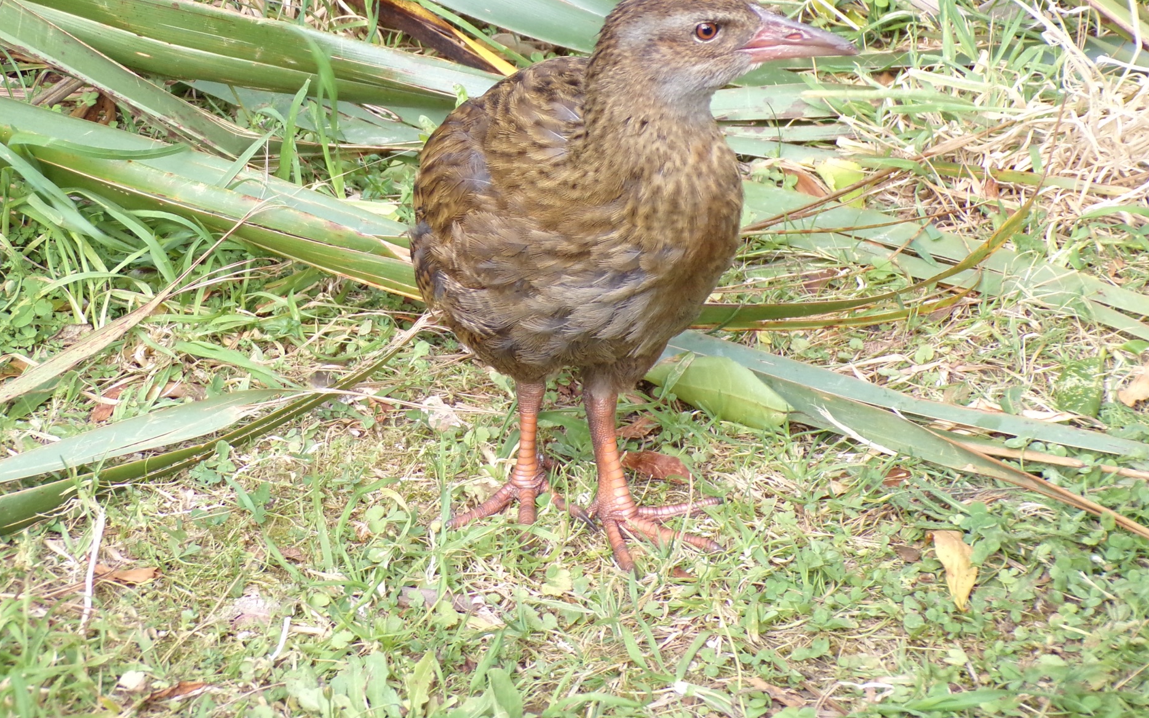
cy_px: 260
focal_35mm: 84
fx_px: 2630
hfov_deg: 24.6
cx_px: 568
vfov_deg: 15.5
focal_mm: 13.3
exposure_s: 1/50
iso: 219
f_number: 3.9
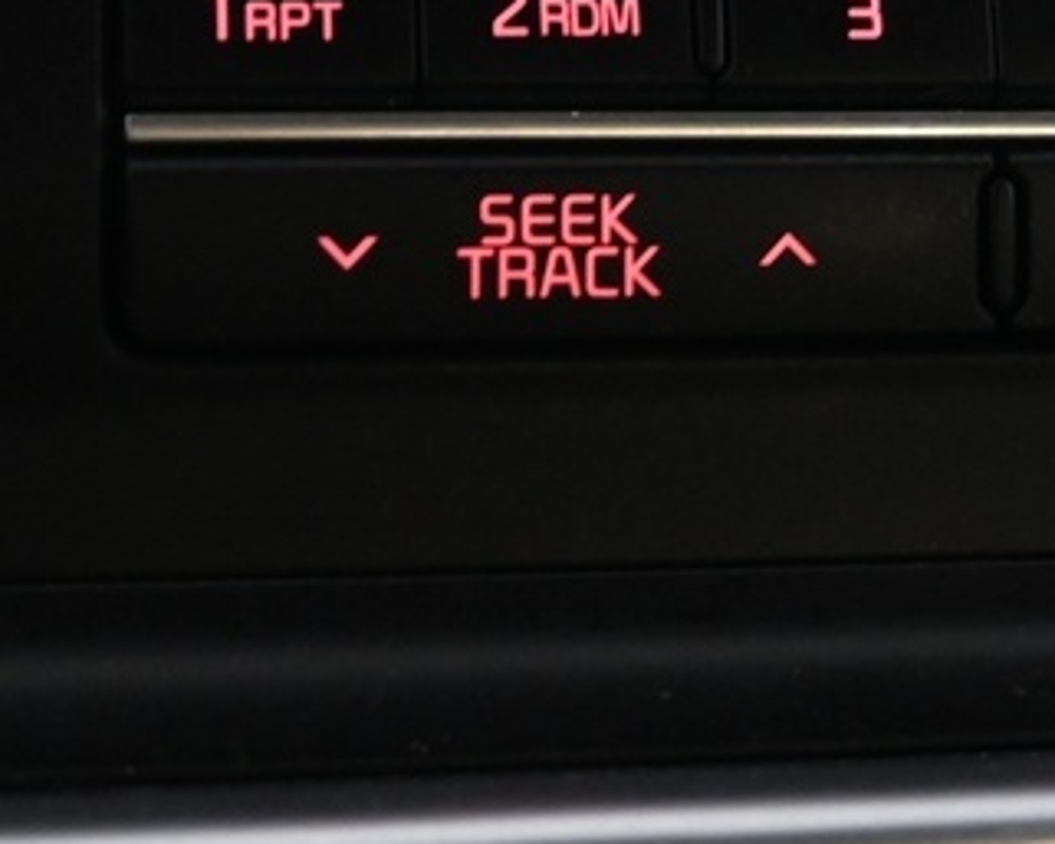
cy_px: -522
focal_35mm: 142
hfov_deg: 13.6
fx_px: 4435
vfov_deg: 10.4
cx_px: 605
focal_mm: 20
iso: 1400
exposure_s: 1/30
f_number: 3.8
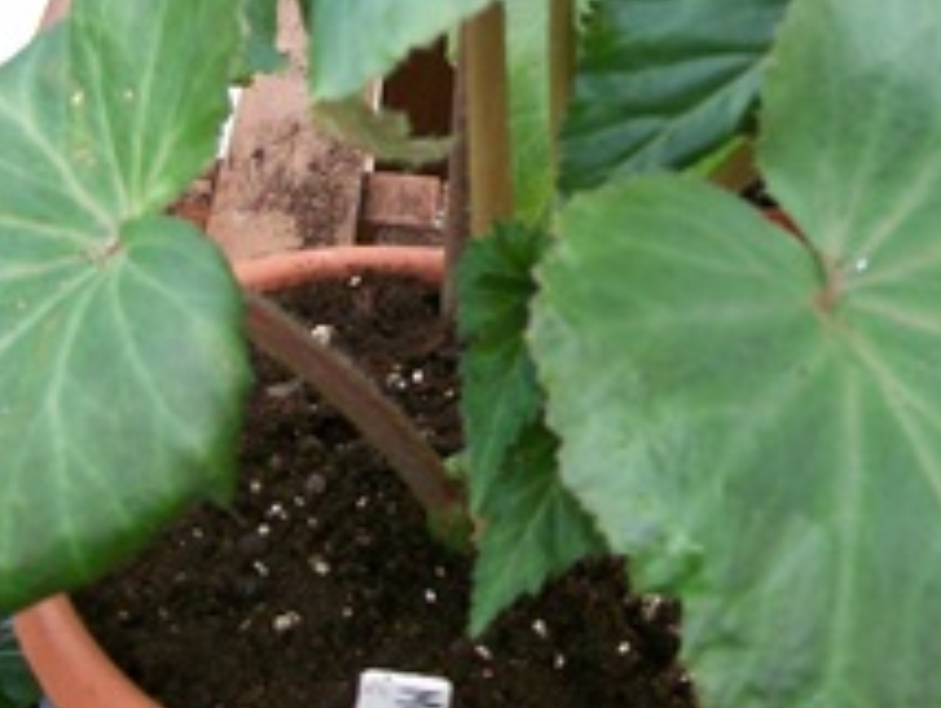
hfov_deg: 26.3
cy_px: 13
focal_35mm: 74
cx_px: 550
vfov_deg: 19.4
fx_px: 2014
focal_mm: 6
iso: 80
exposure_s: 1/83.6
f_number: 2.7
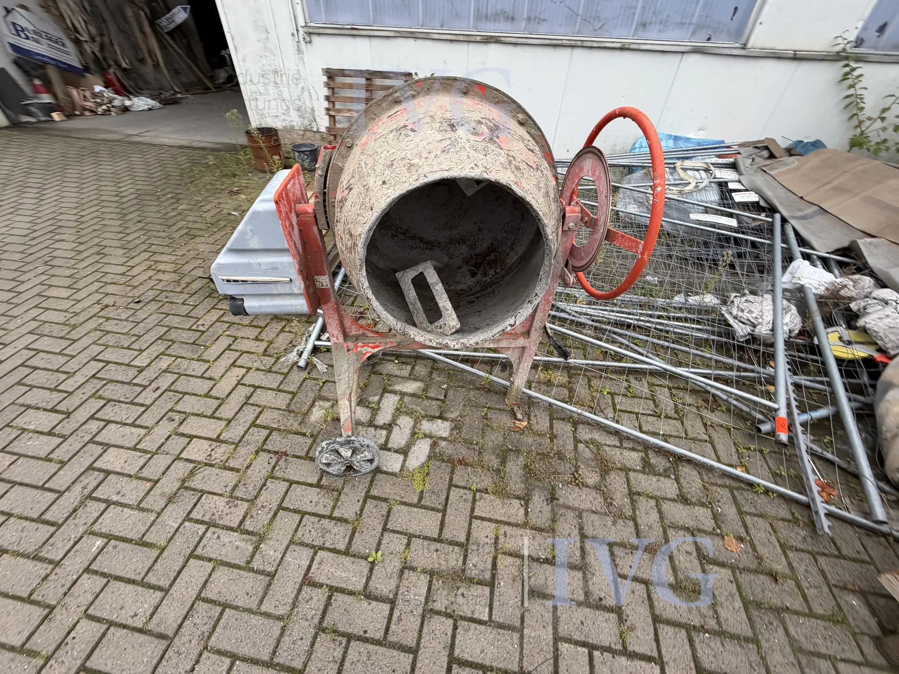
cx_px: 450
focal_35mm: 14
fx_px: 364
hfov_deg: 102.1
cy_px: 337
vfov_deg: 85.7
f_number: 2.2
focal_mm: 2.22
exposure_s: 1/121
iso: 50
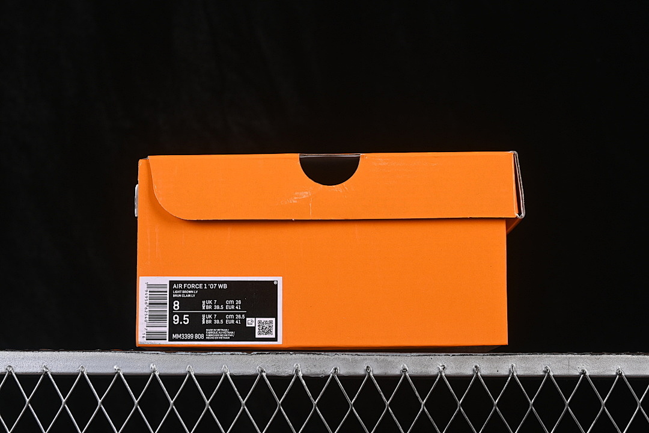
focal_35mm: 75
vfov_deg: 18.2
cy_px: 216
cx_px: 324
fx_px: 1352
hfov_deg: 27.0
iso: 160
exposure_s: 1/80
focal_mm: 50
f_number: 8
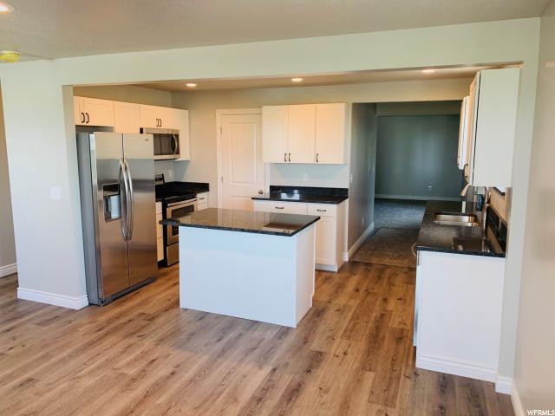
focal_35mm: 26
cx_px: 278
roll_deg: -0.6
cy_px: 208
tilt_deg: -8.7
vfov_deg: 53.1
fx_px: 417
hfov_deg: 67.3
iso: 64
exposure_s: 1/60
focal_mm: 4.25
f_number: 1.8
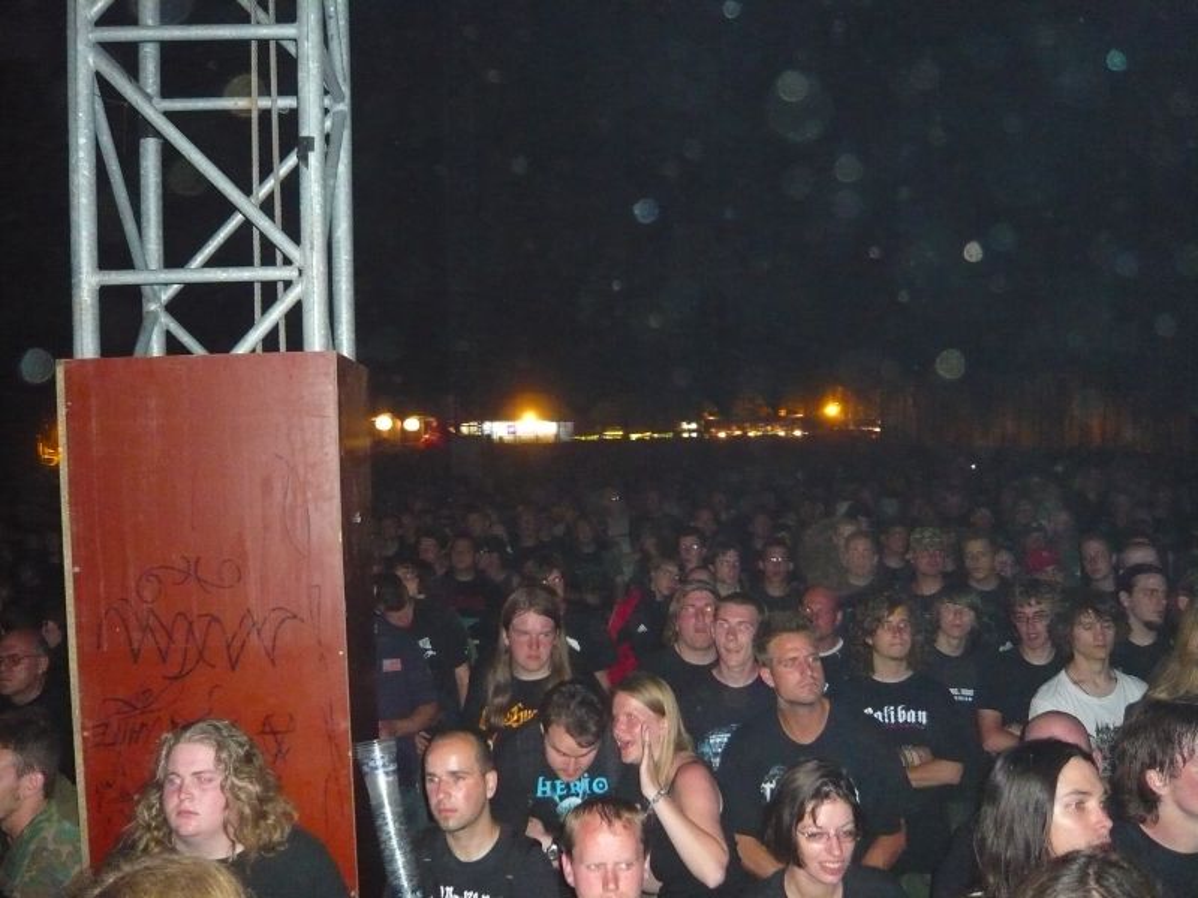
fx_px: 1038
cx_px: 599
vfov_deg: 46.8
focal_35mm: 30
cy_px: 449
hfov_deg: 60.0
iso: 640
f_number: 2.9
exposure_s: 1/30
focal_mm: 4.9
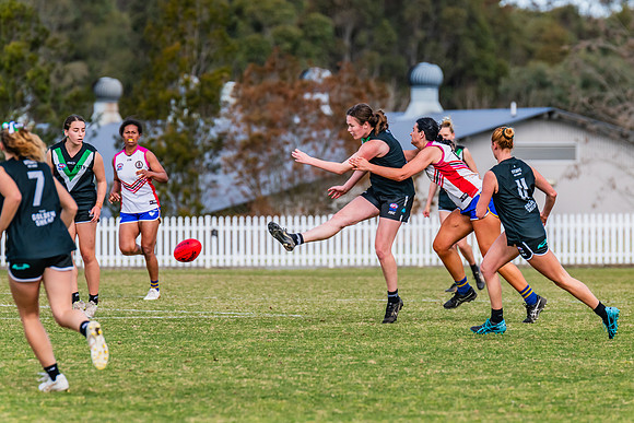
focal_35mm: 408
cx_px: 336
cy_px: 205
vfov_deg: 3.4
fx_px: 7183
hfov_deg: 5.1
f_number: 7.1
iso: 800
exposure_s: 1/1600
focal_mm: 380
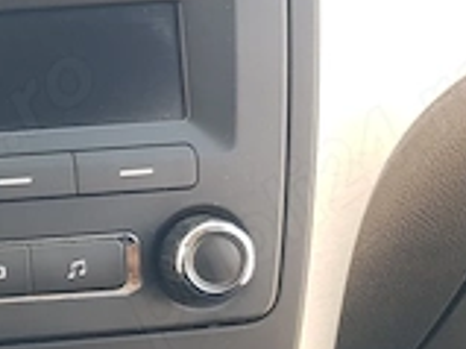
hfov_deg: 17.3
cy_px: 226
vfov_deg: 15.0
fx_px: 1318
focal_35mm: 98
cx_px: -302
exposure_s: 1/100
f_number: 1.7
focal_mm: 4.3
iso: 50
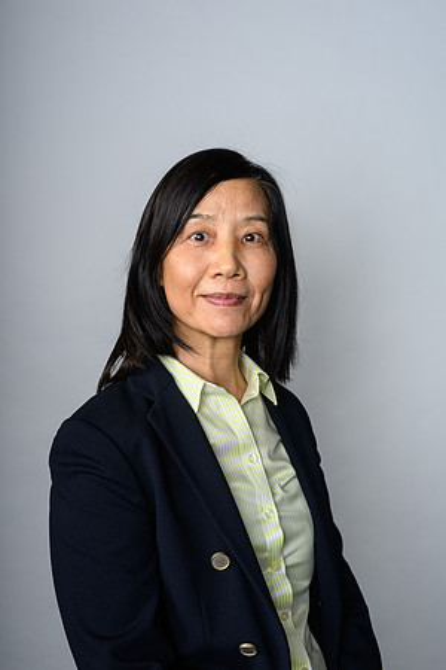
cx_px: 223
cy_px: 335
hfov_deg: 27.0
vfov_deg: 39.6
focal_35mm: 50
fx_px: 929
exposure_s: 1/200
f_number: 5.6
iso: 200
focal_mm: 50
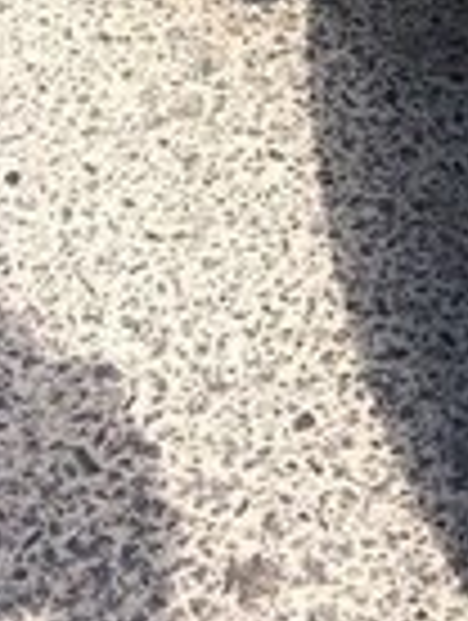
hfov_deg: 13.1
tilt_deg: -43.5
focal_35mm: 104
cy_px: -117
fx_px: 1869
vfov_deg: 18.0
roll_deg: +0.8
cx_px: 810
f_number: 2.2
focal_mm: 4.15
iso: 32
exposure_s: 1/760
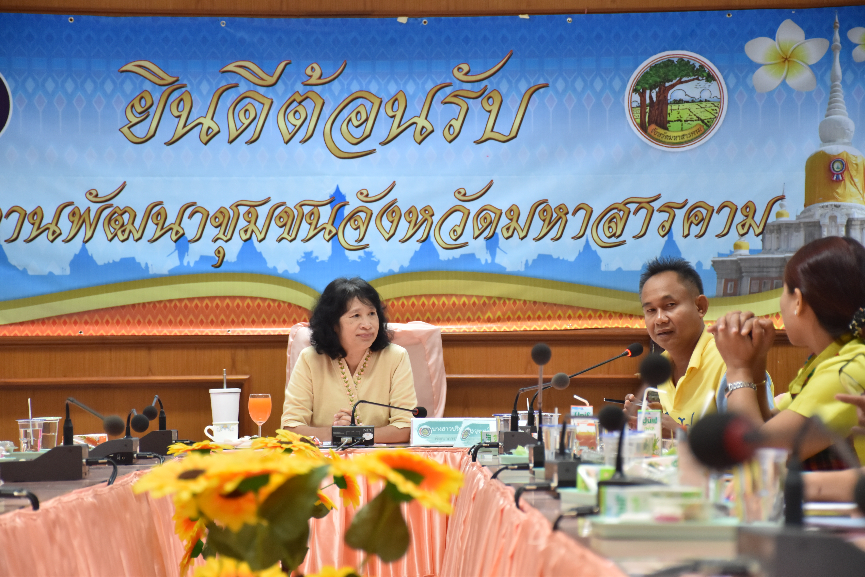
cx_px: 432
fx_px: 3063
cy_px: 288
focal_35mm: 128
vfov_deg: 10.8
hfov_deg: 16.1
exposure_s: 1/50
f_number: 5.3
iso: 800
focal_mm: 85
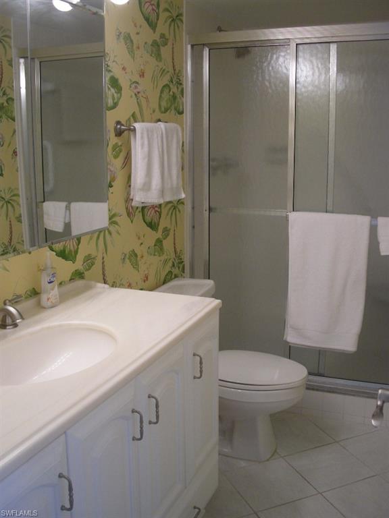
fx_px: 554
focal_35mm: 37
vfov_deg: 50.1
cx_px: 194
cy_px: 259
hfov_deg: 38.7
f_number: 2.8
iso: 220
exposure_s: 1/58.6
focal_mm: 7.9
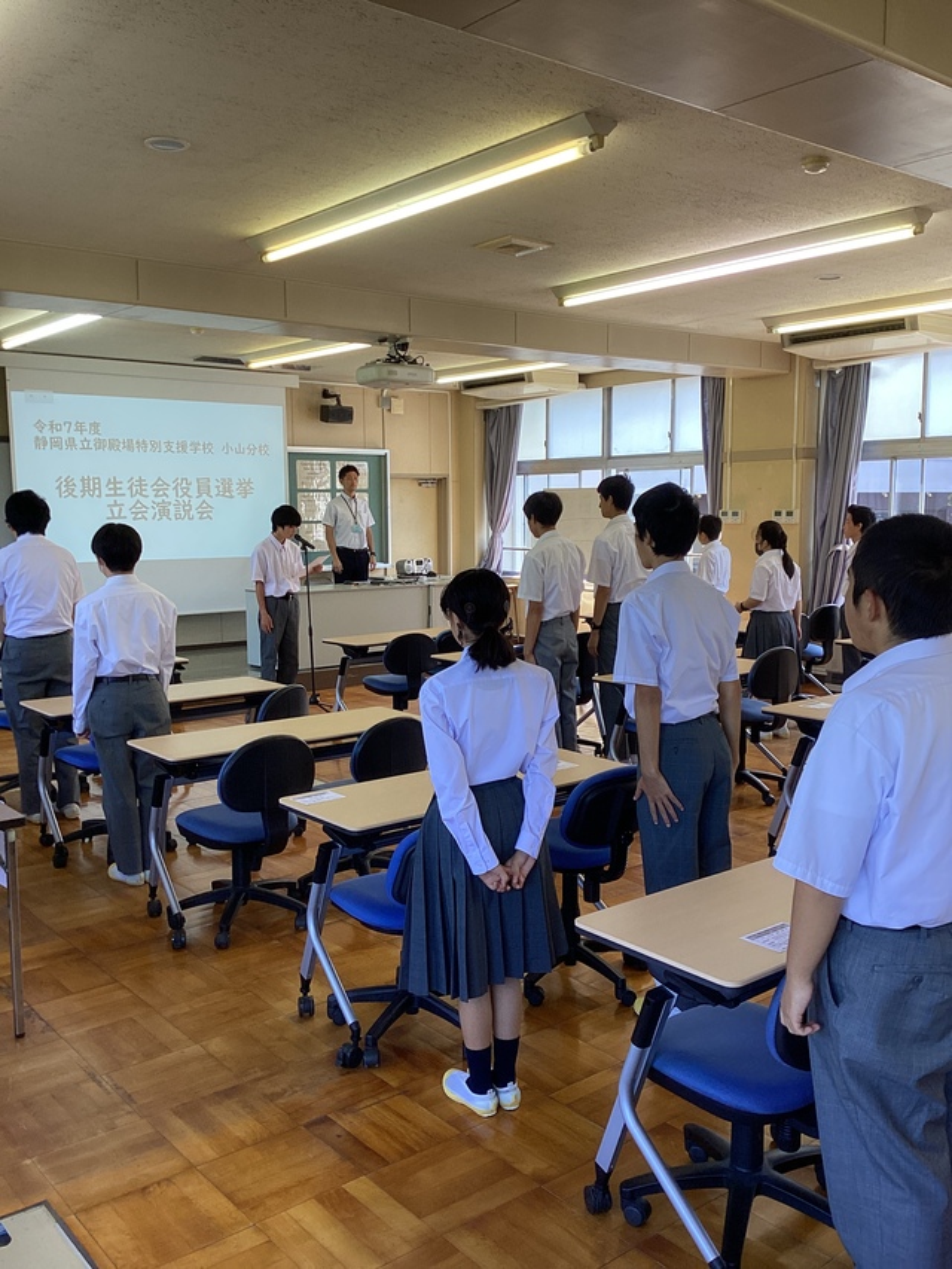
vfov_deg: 58.3
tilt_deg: -8.1
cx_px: 476
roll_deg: -0.3
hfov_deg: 45.5
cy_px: 634
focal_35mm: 31
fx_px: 1136
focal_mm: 3.3
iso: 50
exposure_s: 1/100
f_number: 2.4
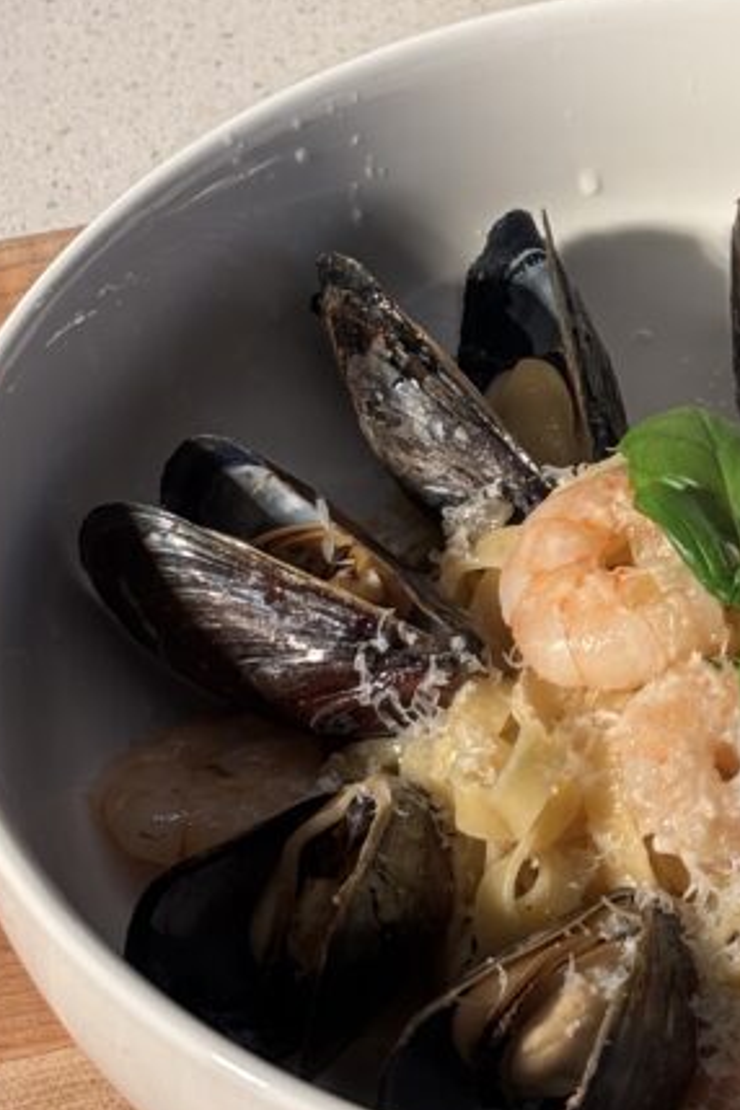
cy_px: 189
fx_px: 3977
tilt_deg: -40.3
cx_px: 750
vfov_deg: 15.8
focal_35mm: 129
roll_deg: +1.6
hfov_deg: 10.5
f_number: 1.6
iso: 32
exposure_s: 1/287
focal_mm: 5.96
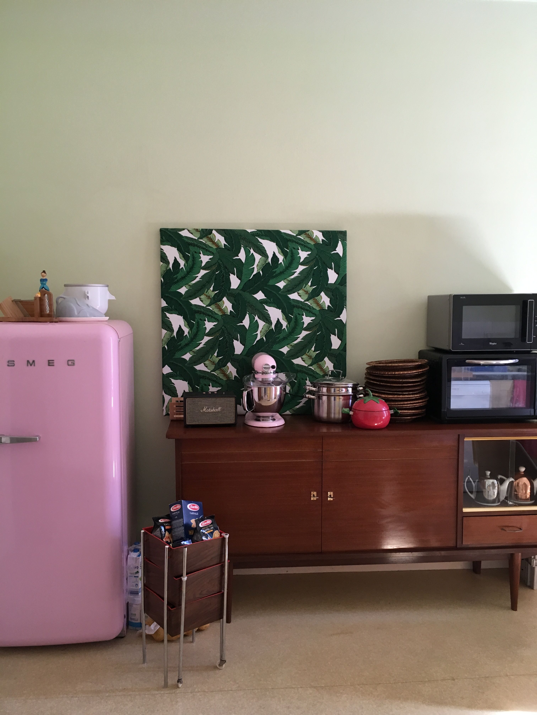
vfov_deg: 61.7
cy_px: 358
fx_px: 600
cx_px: 268
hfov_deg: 48.2
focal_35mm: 29
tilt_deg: -6.1
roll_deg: +0.6
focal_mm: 4.15
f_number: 2.2
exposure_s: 1/33
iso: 125
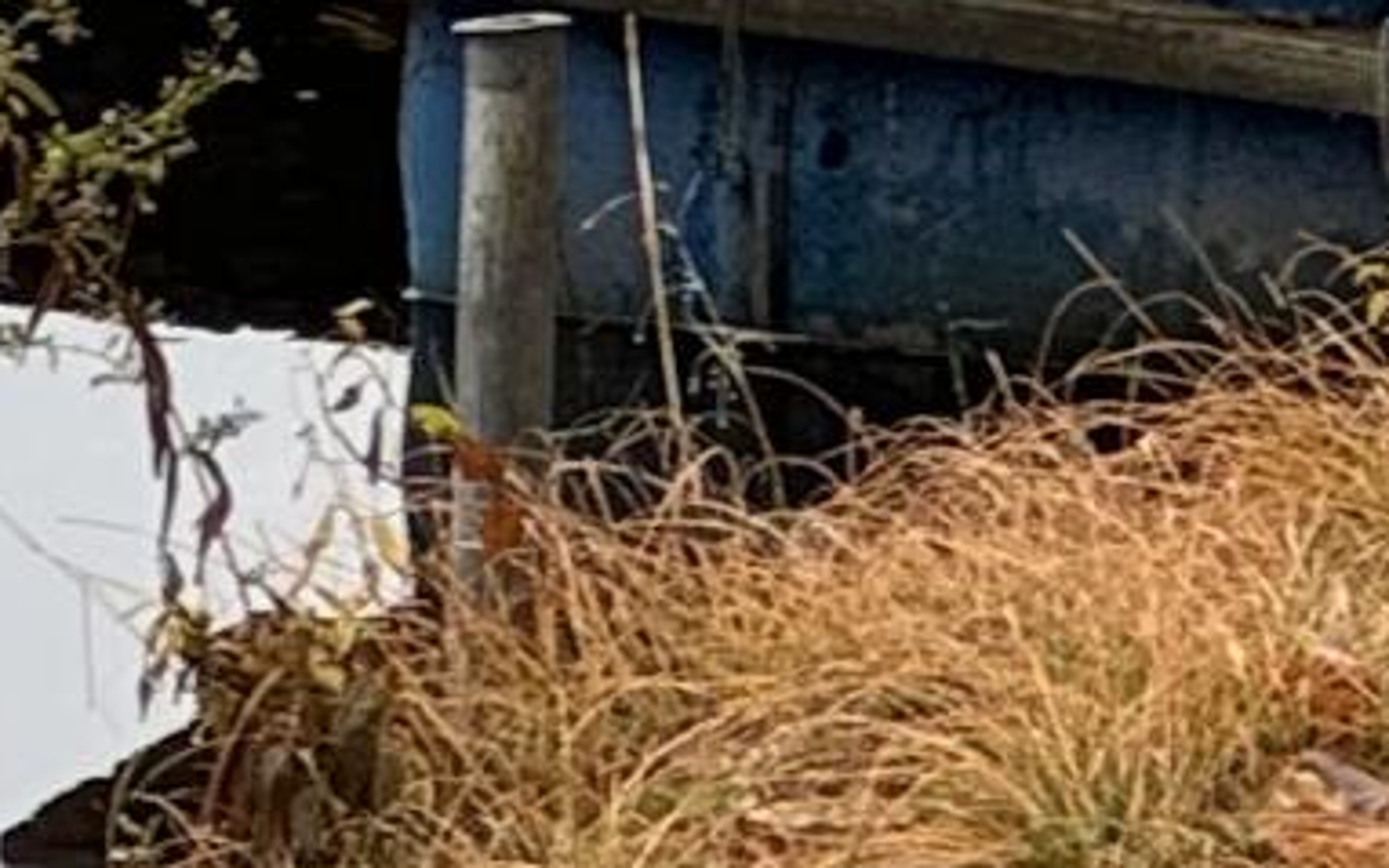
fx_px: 24272
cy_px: -2019
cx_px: -753
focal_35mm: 641
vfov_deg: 2.0
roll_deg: -0.3
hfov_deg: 3.3
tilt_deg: -6.2
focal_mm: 9
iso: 40
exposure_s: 1/99
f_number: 2.8
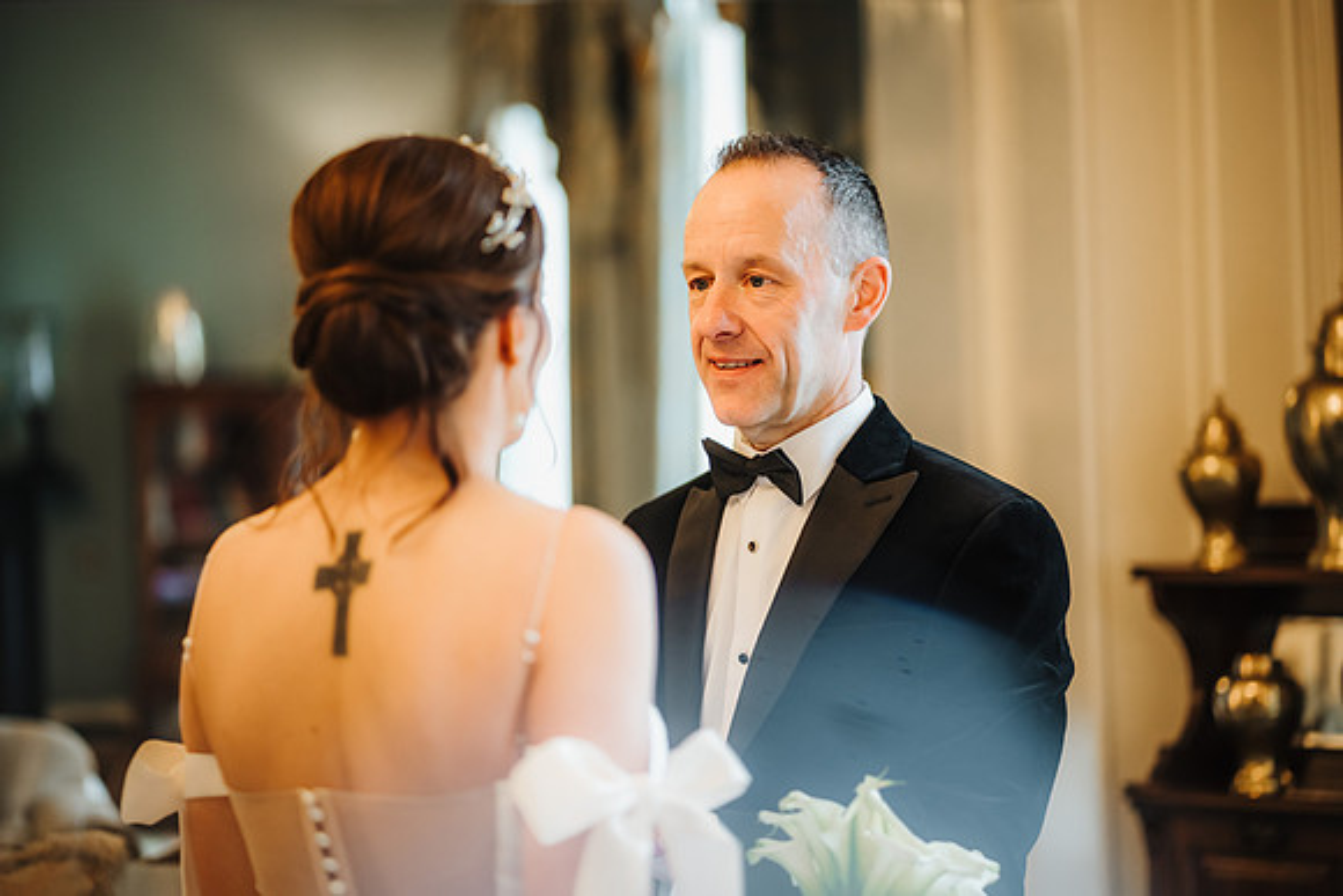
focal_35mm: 85
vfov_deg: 16.1
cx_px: 672
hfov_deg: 23.9
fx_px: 3172
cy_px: 448
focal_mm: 85
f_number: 1.8
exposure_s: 1/200
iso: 1250
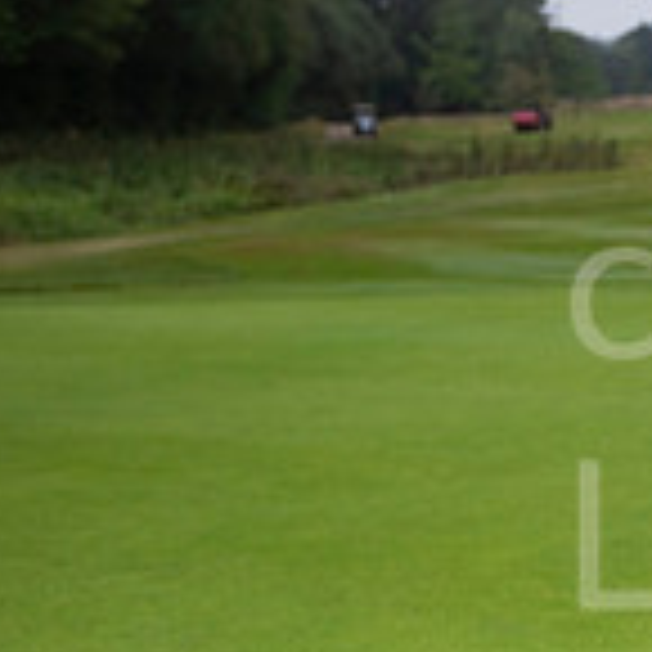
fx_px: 2174
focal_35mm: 102
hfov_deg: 14.9
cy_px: 578
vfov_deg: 16.8
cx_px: 1160
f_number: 5
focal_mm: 30
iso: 640
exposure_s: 1/60
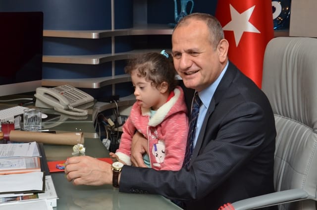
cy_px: 105
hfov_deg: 27.0
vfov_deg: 18.1
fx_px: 659
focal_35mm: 75
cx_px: 158
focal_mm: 50
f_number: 7.1
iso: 1000
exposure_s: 1/60
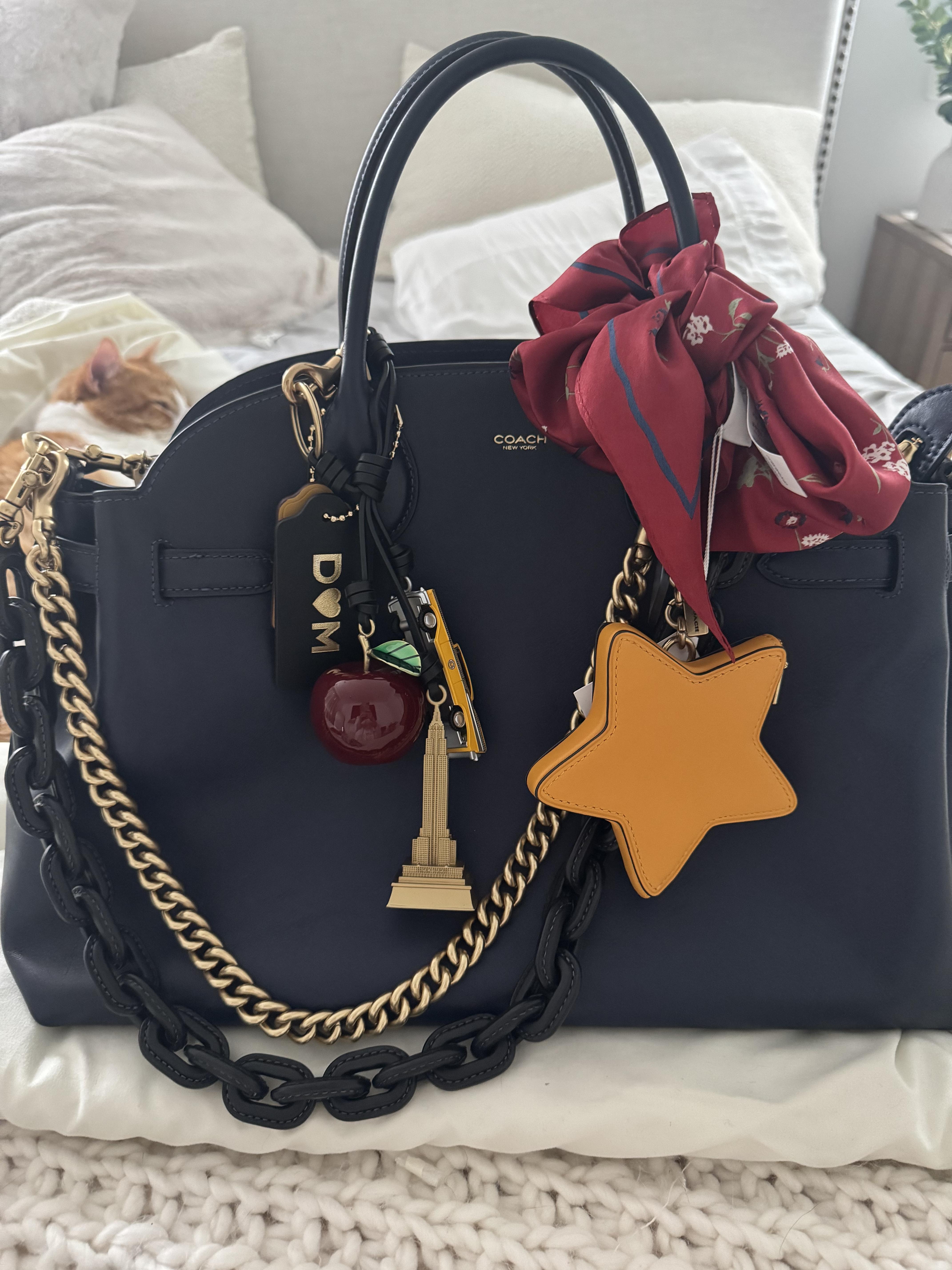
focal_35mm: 24
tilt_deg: -36.6
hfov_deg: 56.8
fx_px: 880
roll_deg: +0.8
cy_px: 635
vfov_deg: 71.6
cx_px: 476
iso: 800
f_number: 1.78
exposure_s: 1/42
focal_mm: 6.76
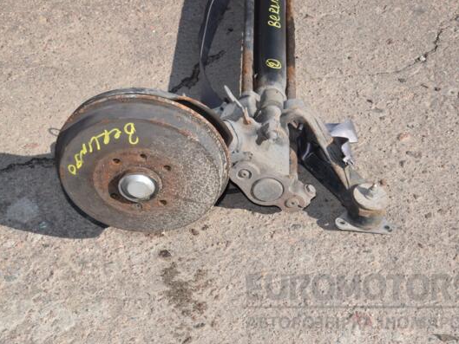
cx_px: 230
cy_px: 172
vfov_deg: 20.0
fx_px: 975
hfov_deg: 26.5
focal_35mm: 74
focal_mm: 45
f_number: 25
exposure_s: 1/200
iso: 800
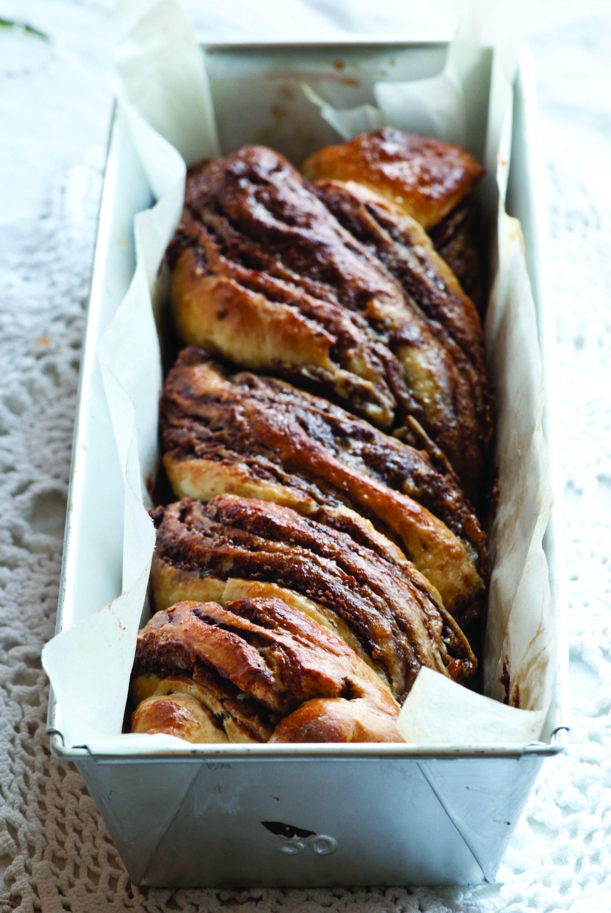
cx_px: 306
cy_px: 456
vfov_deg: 16.1
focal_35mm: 128
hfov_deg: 10.8
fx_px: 3236
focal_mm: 85
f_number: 8
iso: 400
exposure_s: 1/40
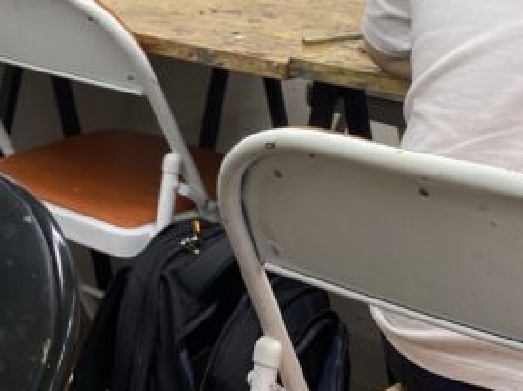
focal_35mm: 95
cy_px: -137
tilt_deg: -4.5
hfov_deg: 18.1
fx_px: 1434
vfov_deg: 14.8
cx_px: -296
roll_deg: +1.4
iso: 32
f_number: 1.8
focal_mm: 4.25
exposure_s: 1/100
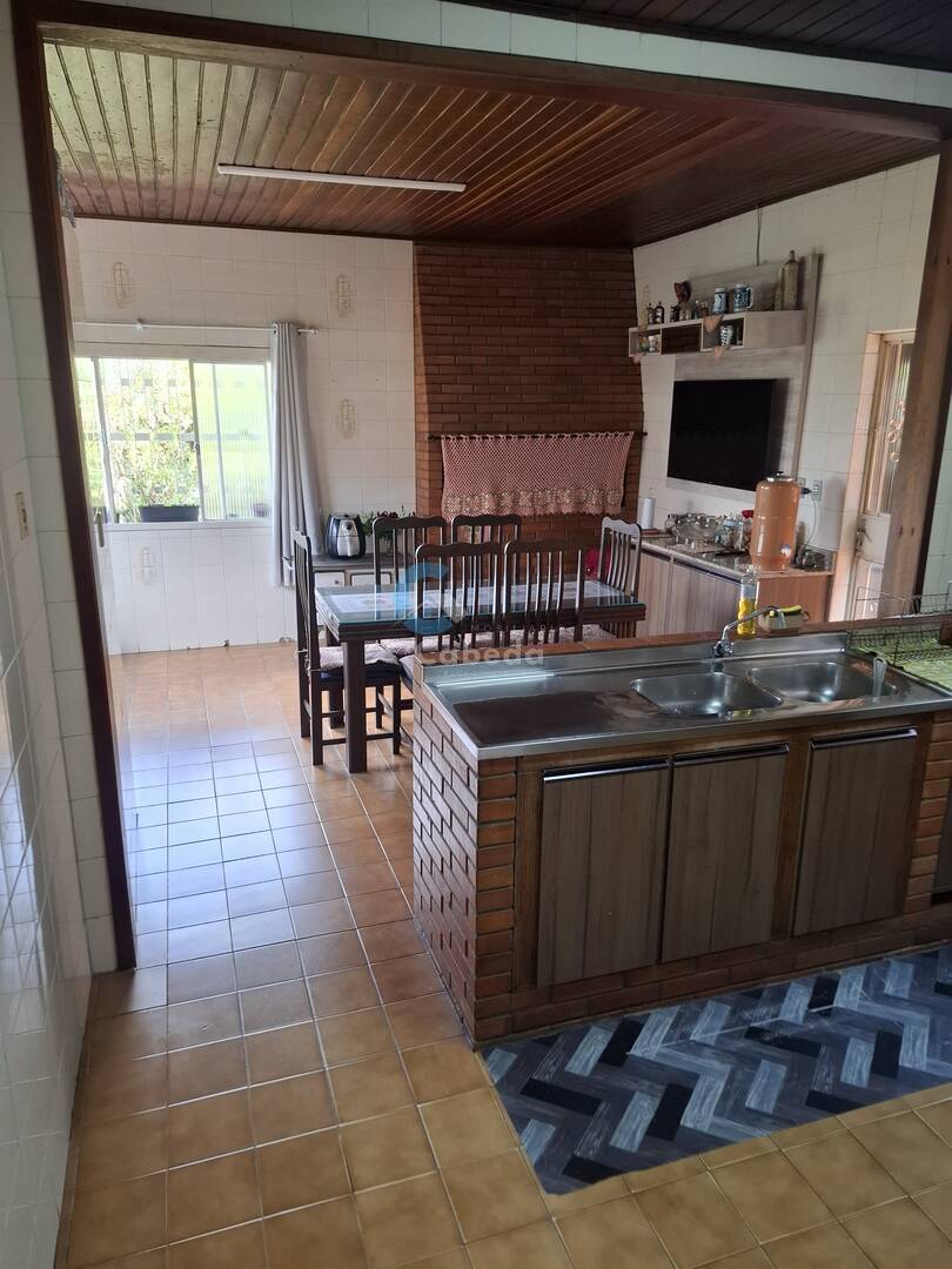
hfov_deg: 58.9
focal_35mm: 23
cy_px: 634
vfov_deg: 73.9
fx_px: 843
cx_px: 476
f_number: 1.8
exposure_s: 1/100
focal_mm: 5.54
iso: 250
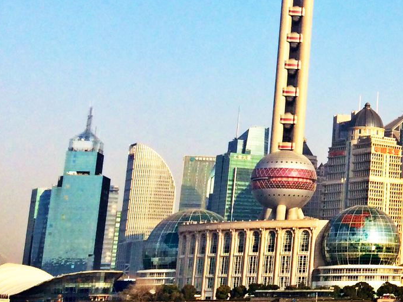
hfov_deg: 19.1
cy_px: 35
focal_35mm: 90
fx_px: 1048
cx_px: 601
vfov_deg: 16.2
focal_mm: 4.12
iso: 32
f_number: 2.2
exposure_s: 1/1786
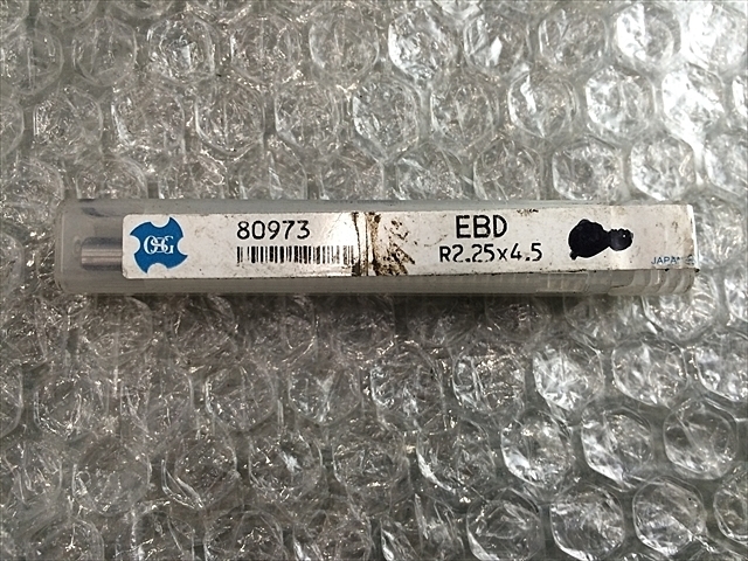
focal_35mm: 29
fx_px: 627
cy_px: 280
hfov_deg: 61.7
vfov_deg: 48.2
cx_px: 374
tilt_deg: -83.7
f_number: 2.2
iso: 80
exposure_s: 1/30
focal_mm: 4.15
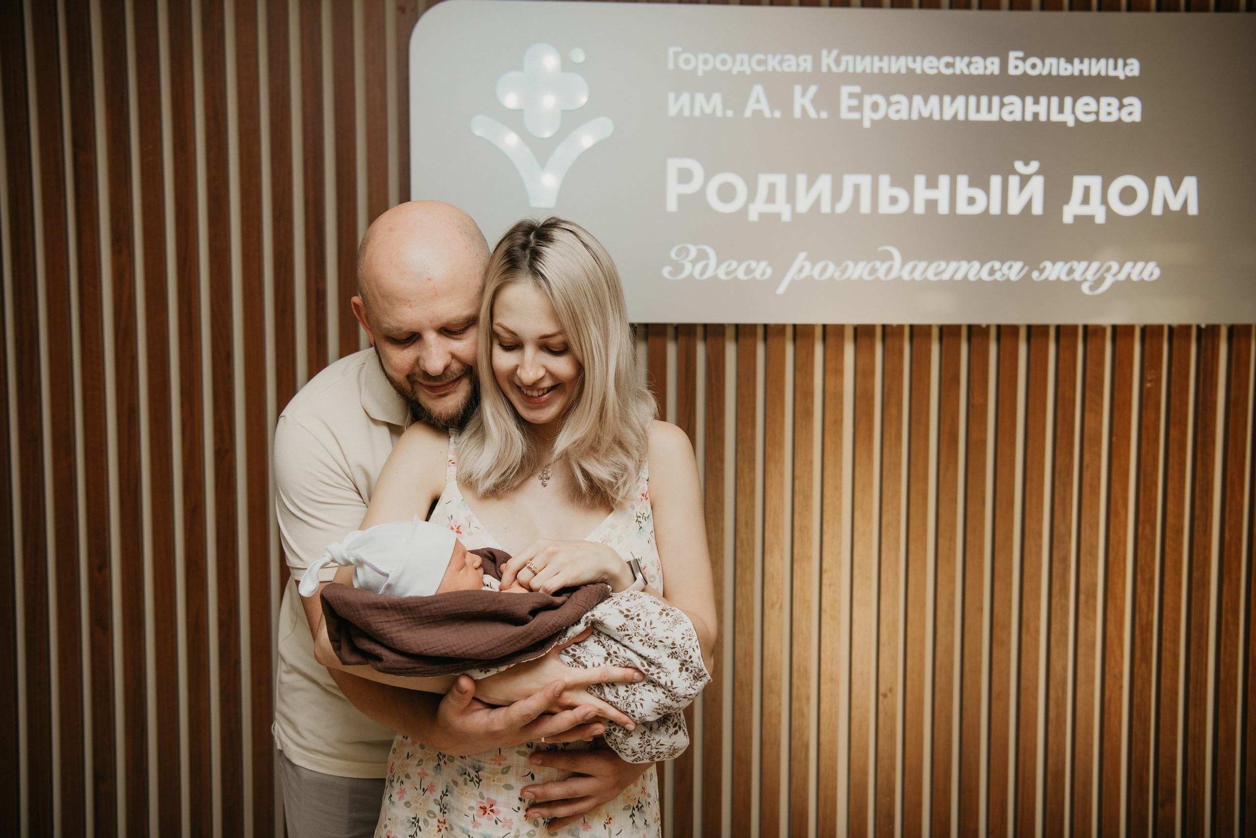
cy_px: 419
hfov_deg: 49.7
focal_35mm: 39
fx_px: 1357
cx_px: 628
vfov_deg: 34.3
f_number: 4
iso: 125
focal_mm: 38
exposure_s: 1/160
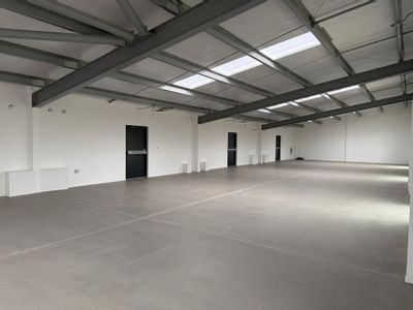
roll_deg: -1.9
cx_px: 206
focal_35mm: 24
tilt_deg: -1.5
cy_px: 155
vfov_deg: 56.8
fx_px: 286
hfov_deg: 71.6
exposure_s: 1/176
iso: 200
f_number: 1.78
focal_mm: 6.76
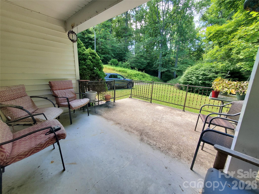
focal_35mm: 13
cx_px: 130
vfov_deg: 89.9
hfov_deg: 106.2
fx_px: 97
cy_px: 97
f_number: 2.2
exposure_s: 1/120
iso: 64
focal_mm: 1.8
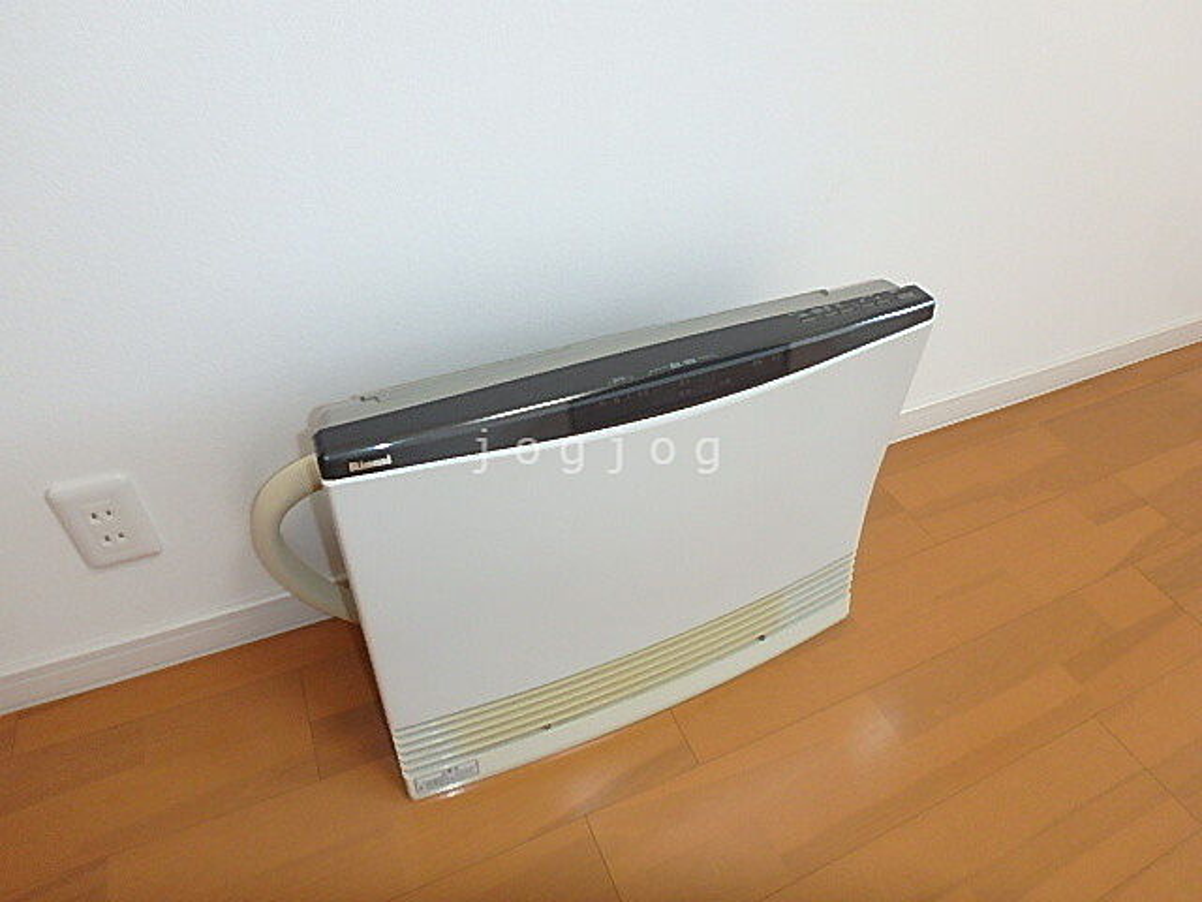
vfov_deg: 63.4
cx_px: 601
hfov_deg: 79.0
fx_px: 729
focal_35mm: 21
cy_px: 451
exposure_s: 1/30
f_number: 3.5
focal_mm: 3.7
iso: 250
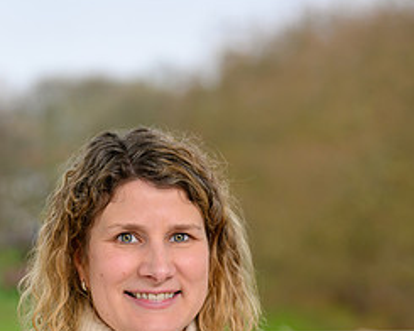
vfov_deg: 10.8
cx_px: 112
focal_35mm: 142
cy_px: 288
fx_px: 1740
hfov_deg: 13.5
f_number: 2.4
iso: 400
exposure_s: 1/200
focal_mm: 64
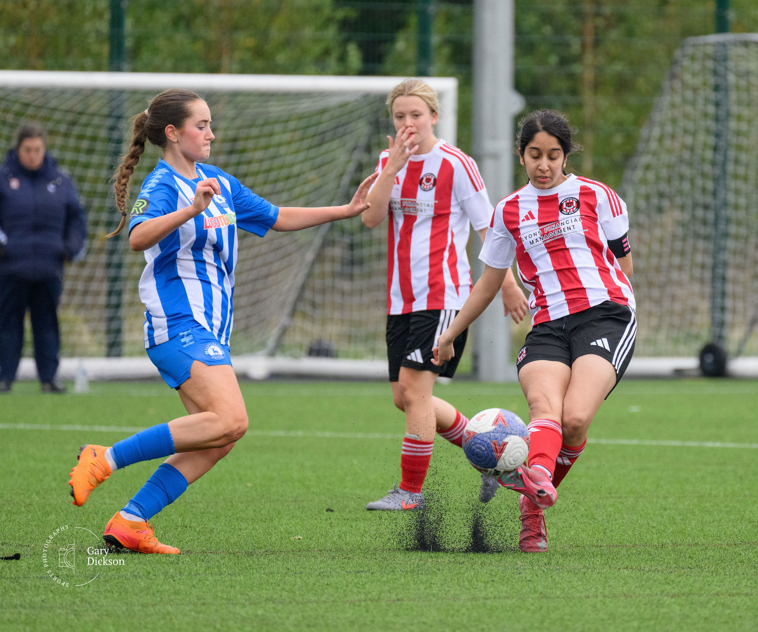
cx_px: 542
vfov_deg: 2.5
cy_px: 245
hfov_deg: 3.0
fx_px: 14384
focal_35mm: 631
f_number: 5.6
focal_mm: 400
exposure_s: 1/1250
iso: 2800
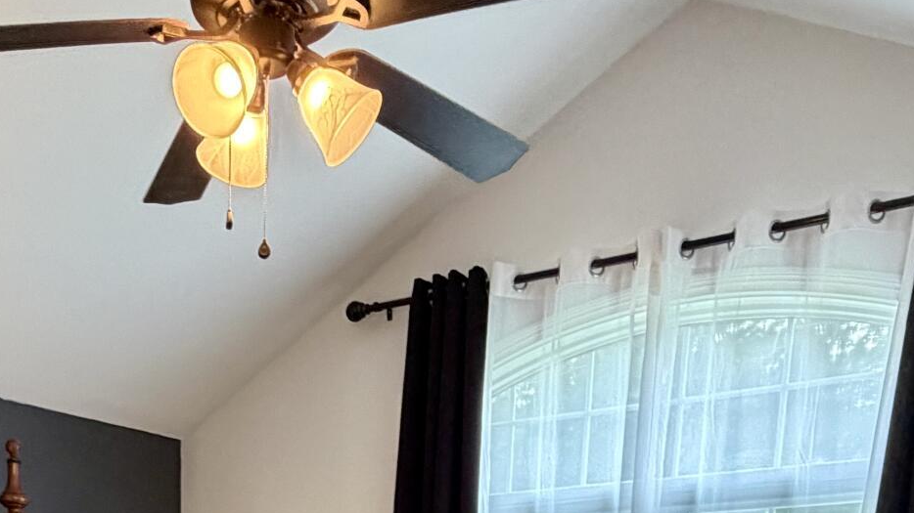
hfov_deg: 41.4
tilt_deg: -10.8
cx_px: 287
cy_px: 906
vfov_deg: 19.0
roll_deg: -1.1
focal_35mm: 49
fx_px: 1187
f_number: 2.2
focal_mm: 2.22
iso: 250
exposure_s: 1/60
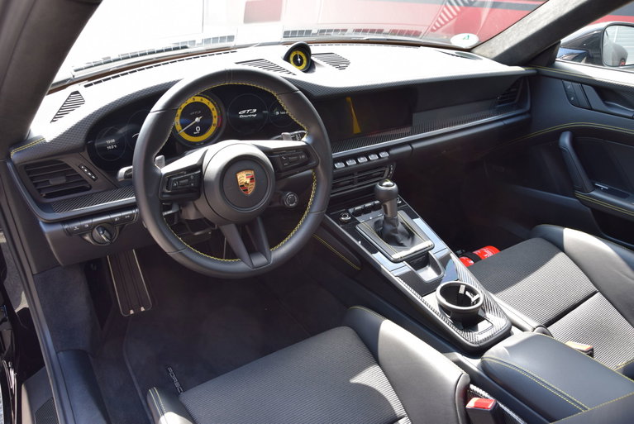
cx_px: 317
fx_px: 476
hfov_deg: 67.3
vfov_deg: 48.0
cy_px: 212
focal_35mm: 27
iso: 400
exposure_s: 1/125
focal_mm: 18
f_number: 5.6
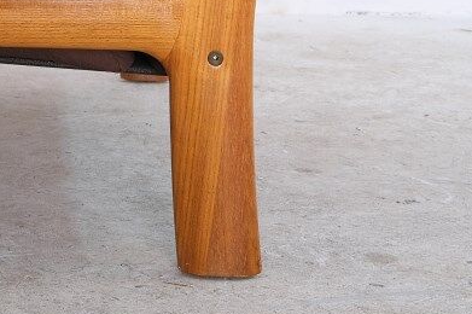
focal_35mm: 114
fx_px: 1493
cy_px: 12
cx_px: -27
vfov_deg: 11.9
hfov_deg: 17.4
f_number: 4
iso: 800
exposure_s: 1/34
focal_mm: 23.5
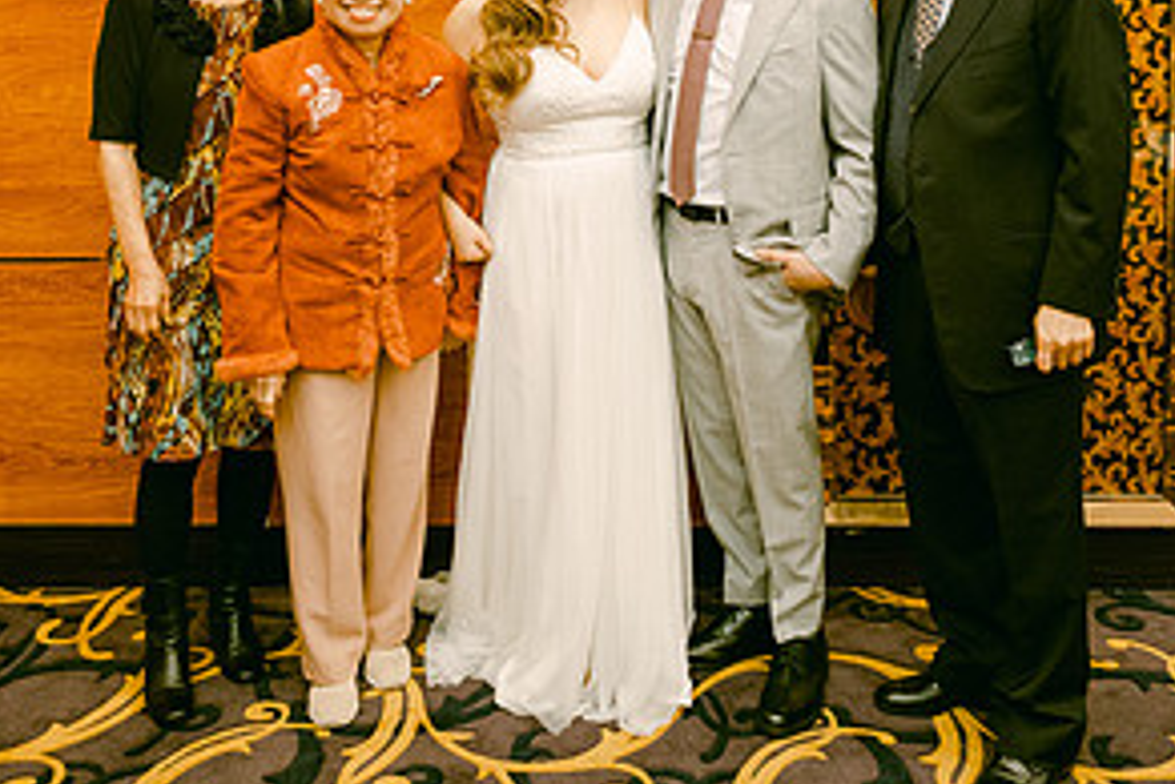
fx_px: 1208
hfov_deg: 51.9
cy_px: 88
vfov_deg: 34.1
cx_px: 596
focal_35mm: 37
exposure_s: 1/125
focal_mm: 16
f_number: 2.8
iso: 800
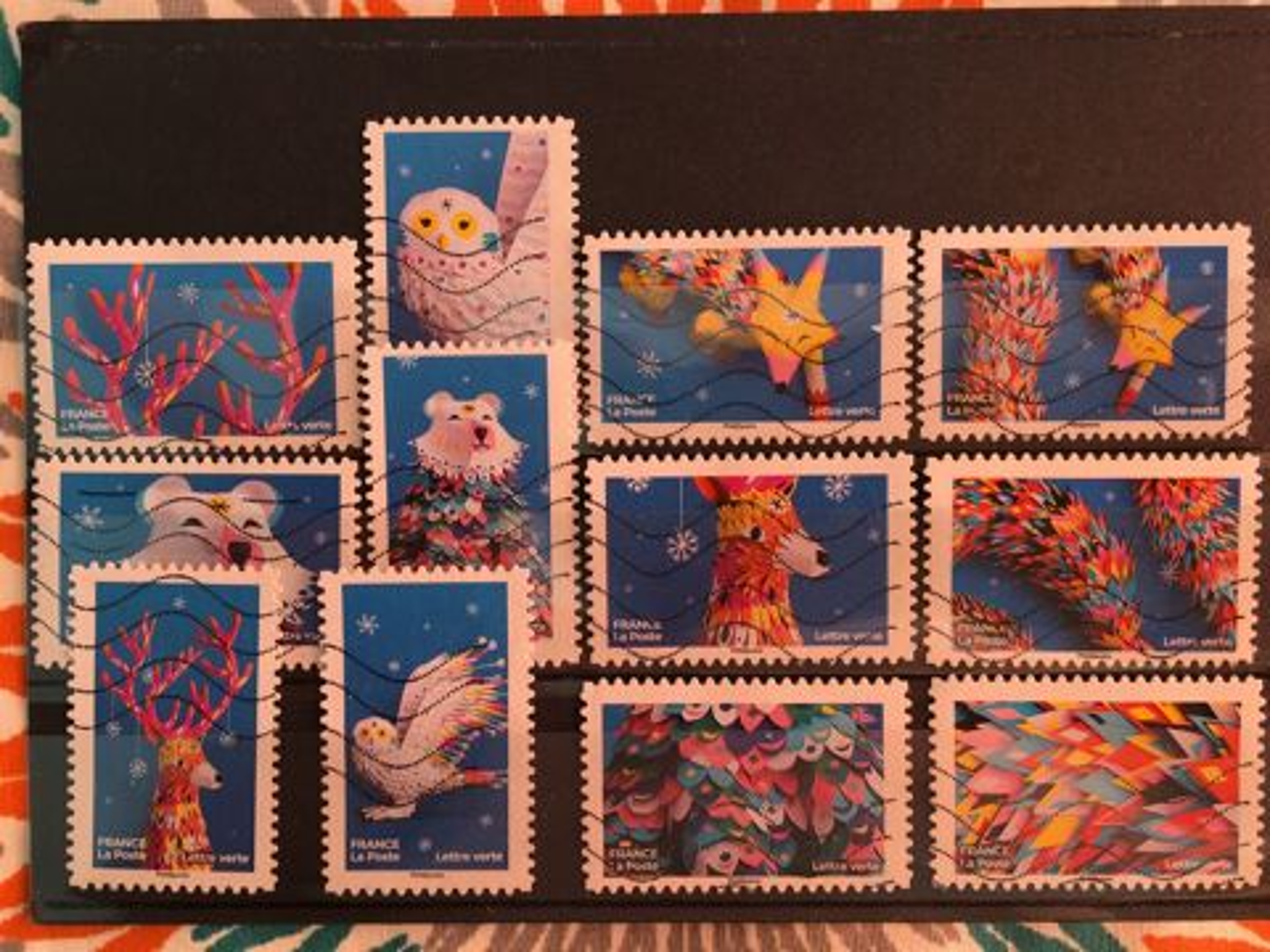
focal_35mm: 29
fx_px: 1064
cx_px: 635
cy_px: 476
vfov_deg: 48.2
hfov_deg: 61.7
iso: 32
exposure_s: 1/50
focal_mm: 4.15
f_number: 2.2
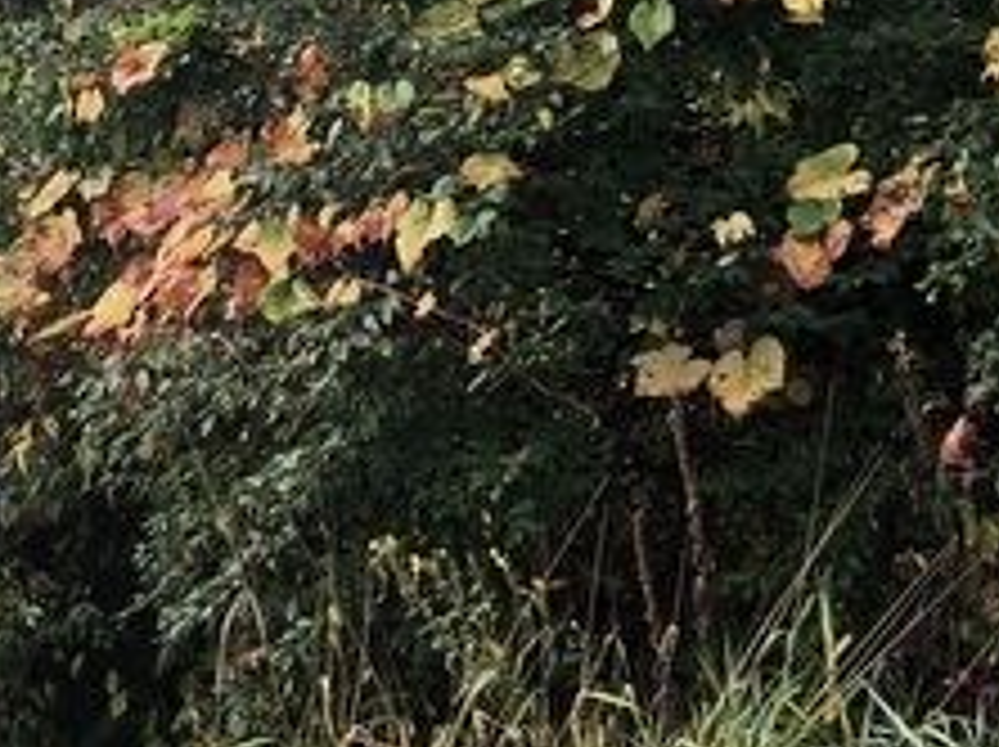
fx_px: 2912
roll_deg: -2.5
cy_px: 126
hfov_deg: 19.4
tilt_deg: -2.3
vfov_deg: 14.5
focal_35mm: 101
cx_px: 338
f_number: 1.8
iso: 20
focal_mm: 4
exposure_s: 1/120
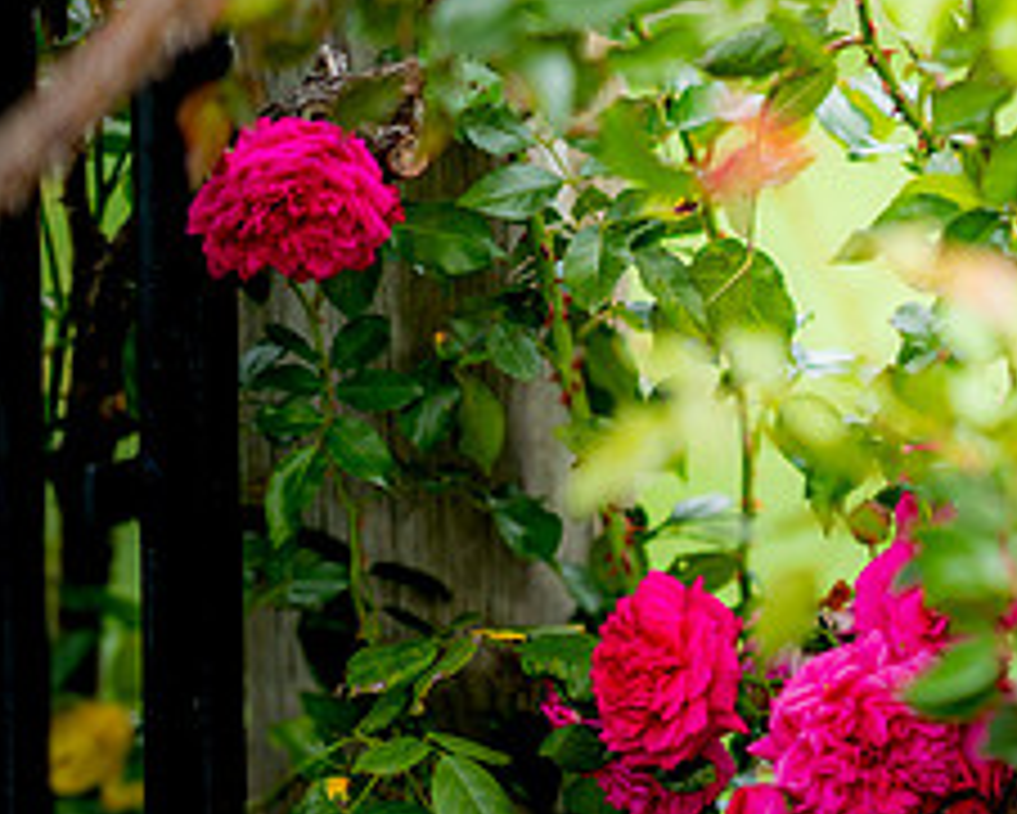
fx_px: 6173
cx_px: 1256
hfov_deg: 9.3
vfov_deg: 7.5
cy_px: 124
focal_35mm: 205
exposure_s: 1/2000
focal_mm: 85
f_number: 1.4
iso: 100
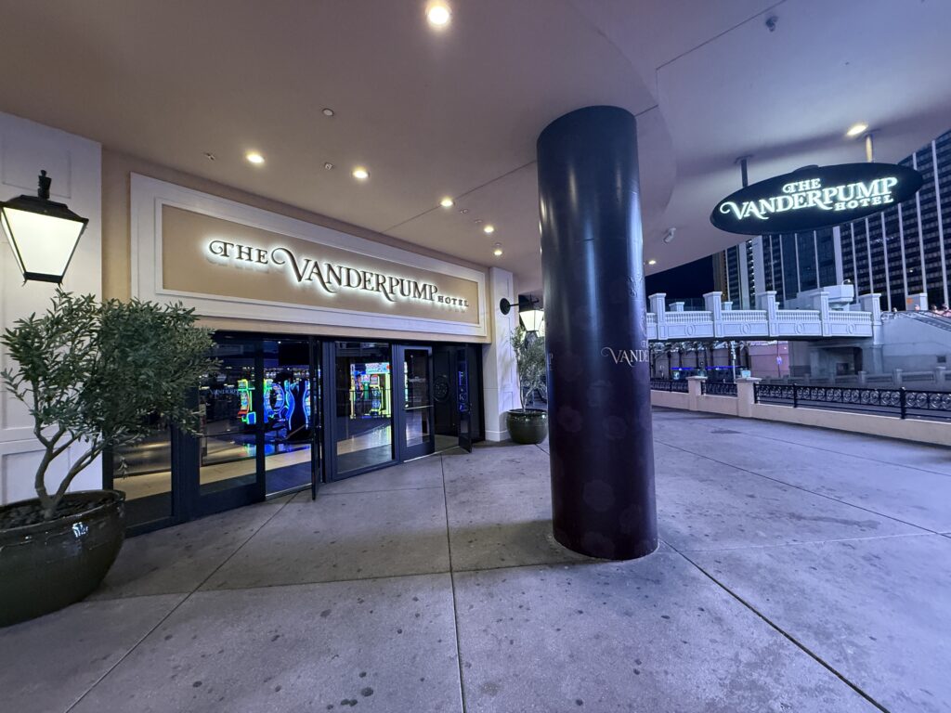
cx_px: 476
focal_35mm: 14
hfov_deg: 102.1
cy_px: 356
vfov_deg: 85.7
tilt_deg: +2.2
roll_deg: +1.9
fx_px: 385
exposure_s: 1/58
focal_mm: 2.22
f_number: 2.2
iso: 500
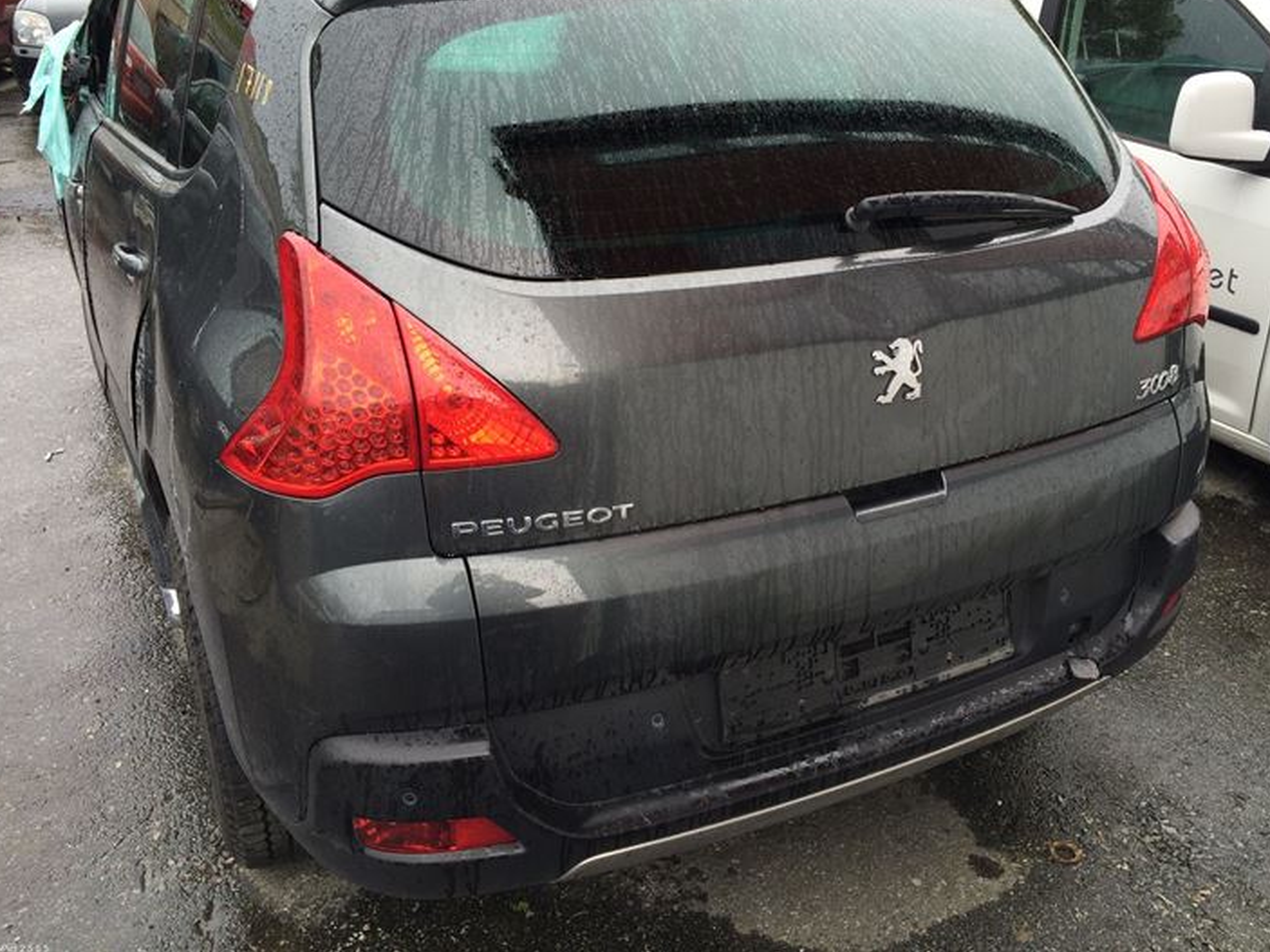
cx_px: 699
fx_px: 1211
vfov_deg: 42.8
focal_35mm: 33
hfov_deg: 55.3
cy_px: 414
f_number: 2.2
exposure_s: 1/186
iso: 32
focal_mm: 4.15
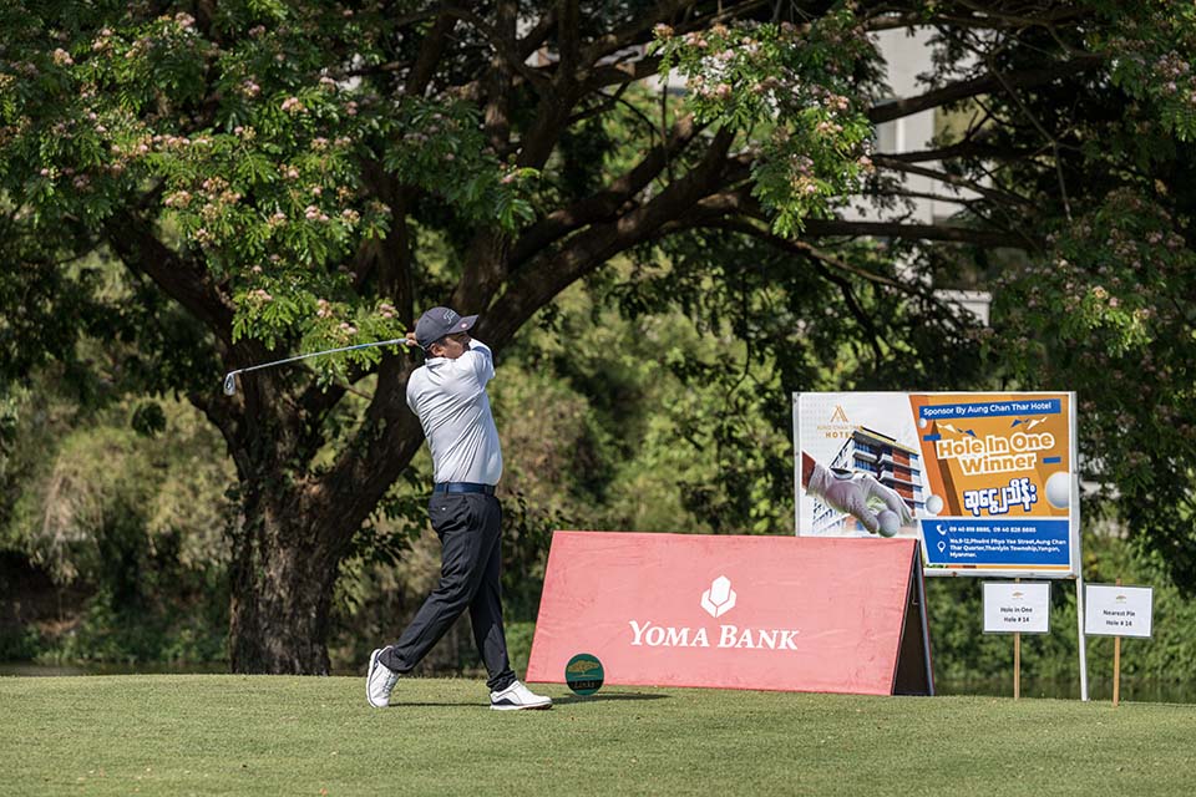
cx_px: 598
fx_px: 4485
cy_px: 398
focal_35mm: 135
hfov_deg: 15.2
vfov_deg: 10.2
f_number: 4.5
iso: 640
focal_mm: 135
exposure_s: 1/5000
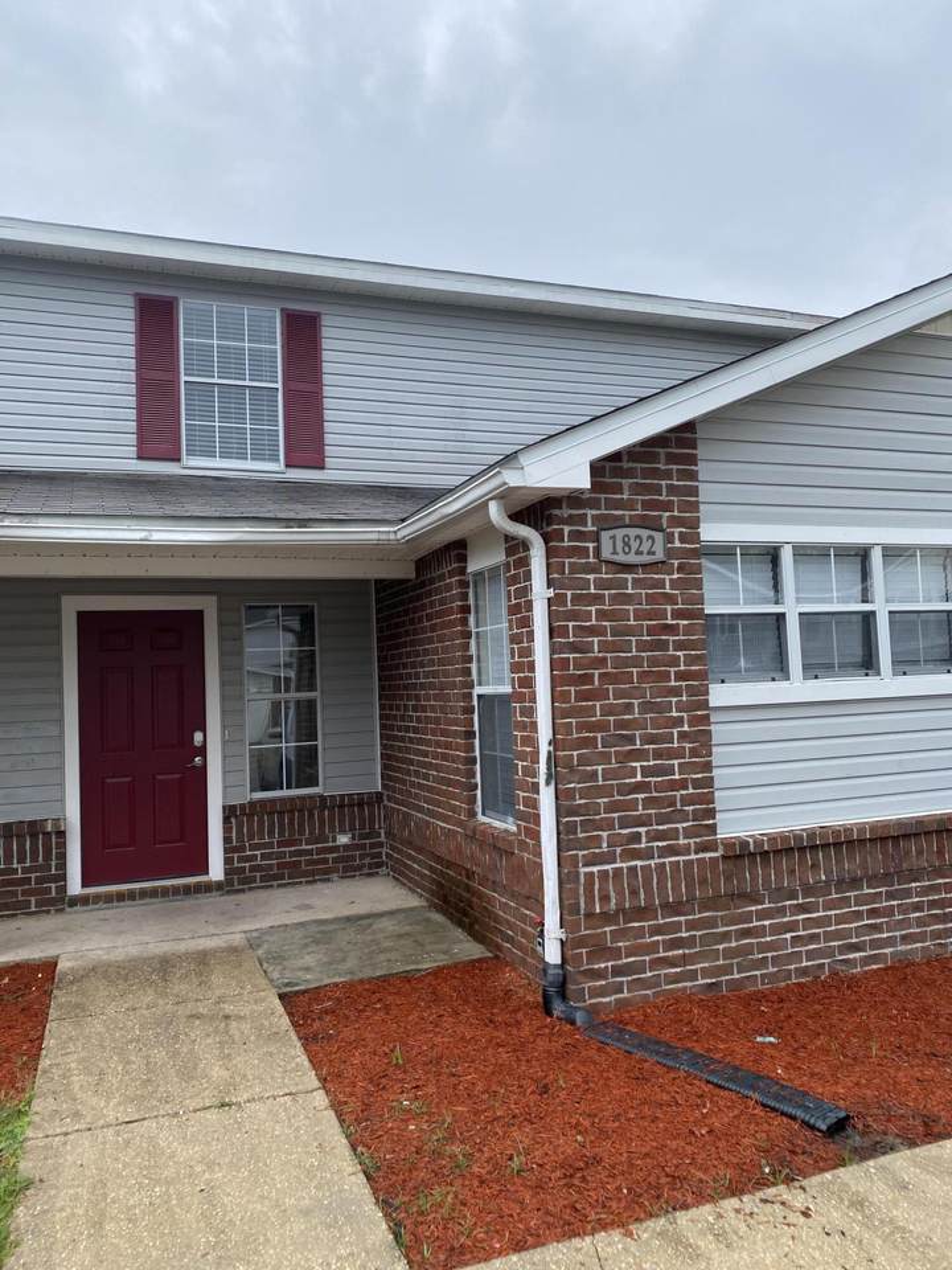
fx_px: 953
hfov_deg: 53.1
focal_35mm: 26
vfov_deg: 67.3
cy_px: 635
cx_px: 476
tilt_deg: +3.9
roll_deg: +2.5
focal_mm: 4.25
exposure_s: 1/1504
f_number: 1.8
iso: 32
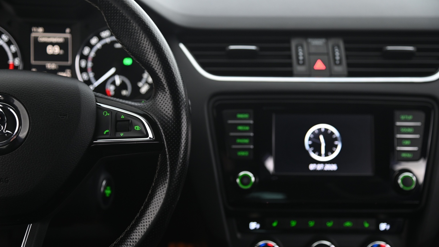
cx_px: 220
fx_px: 675
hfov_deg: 36.0
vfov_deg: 20.7
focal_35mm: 58
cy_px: 130
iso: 1000
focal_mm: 55
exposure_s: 1/8
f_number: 4
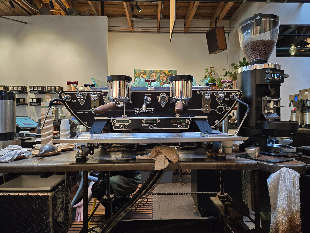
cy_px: 116
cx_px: 155
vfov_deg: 58.9
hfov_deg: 73.9
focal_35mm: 23
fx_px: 206
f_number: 1.8
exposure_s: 1/120
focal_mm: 5.4
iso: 320
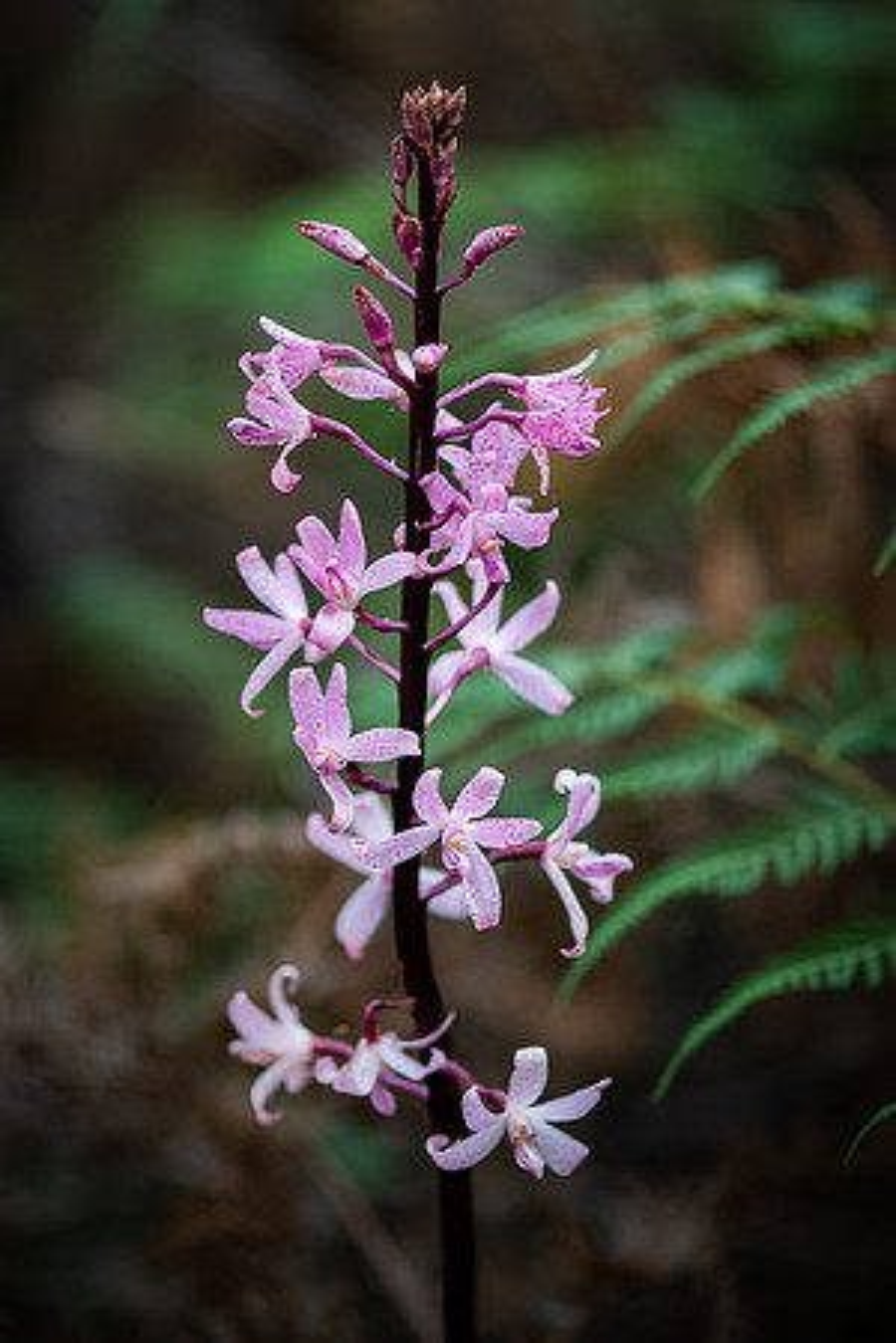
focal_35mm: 158
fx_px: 5880
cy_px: 672
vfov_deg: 13.0
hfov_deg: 8.7
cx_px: 448
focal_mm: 105
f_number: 3
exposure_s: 1/640
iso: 1000
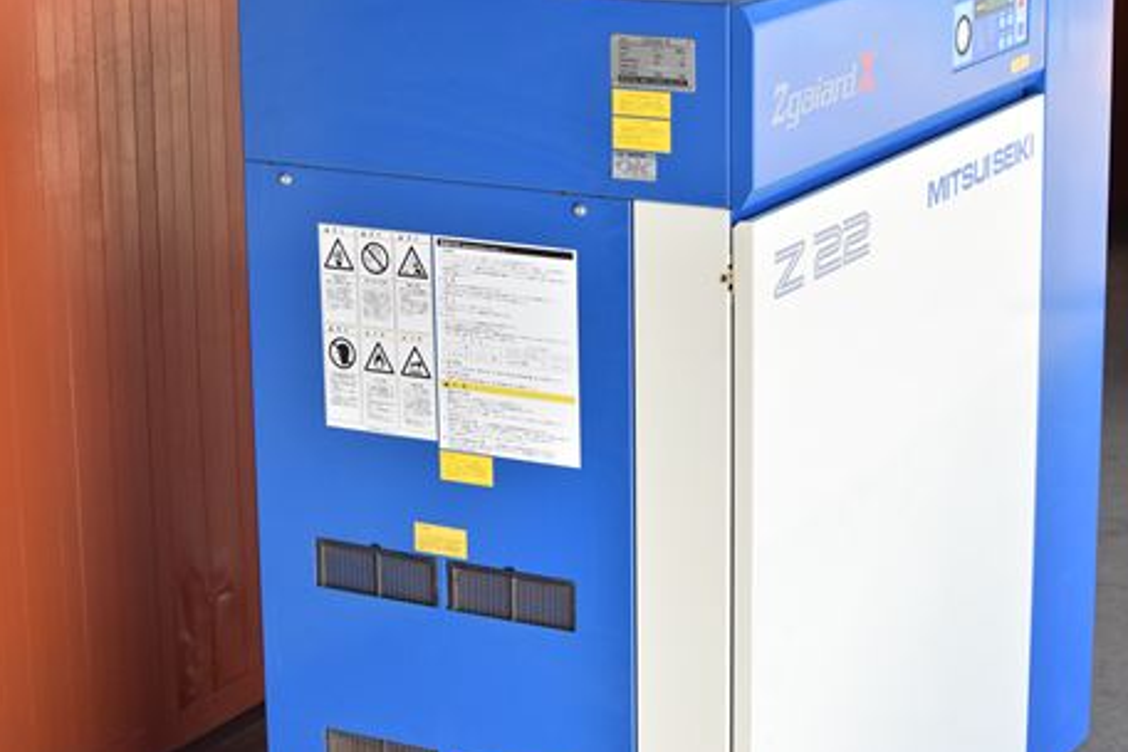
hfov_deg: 22.5
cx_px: 527
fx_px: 2837
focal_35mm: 91
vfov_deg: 15.1
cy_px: 366
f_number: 6.3
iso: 1250
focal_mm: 55
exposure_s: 1/1000
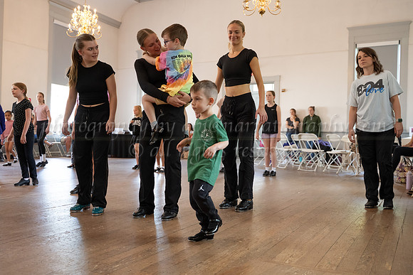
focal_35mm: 36
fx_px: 414
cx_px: 197
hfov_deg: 53.0
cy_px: 137
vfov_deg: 36.9
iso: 1600
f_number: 4
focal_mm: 34.5
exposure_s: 1/200
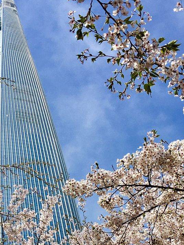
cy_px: 230
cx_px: 41
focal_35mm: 65
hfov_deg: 22.3
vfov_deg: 28.4
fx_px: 461
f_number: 2.2
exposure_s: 1/1570
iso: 25
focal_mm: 4.15
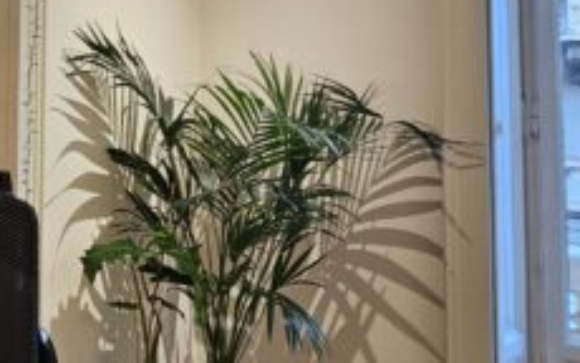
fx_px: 569
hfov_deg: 44.2
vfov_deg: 34.6
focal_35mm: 36
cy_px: 91
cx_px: -25
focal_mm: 2.2
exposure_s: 1/50
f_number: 2.2
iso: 125
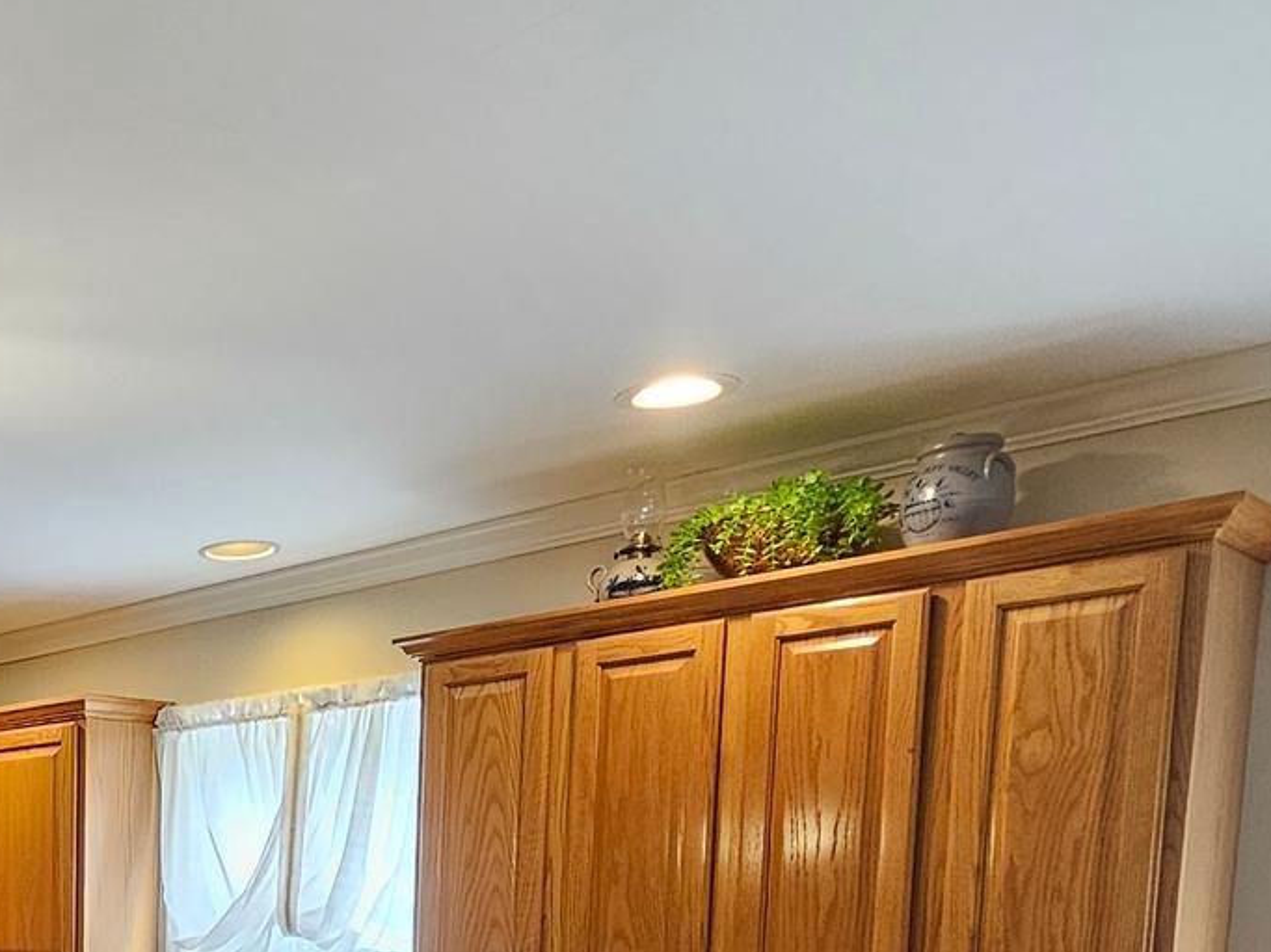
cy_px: 1130
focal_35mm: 39
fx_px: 1432
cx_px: -145
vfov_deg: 31.2
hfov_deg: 38.9
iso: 160
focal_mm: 2.2
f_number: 2.2
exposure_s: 1/60
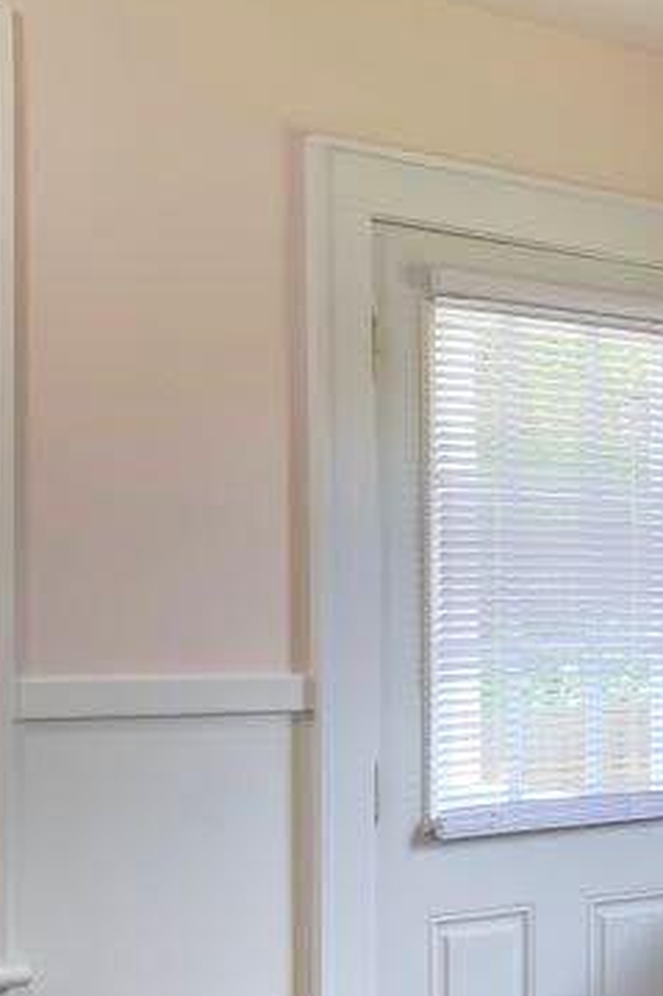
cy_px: 664
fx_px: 1742
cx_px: 674
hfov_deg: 20.8
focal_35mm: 63
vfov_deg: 31.7
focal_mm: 4.25
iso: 64
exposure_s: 1/60
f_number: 1.8
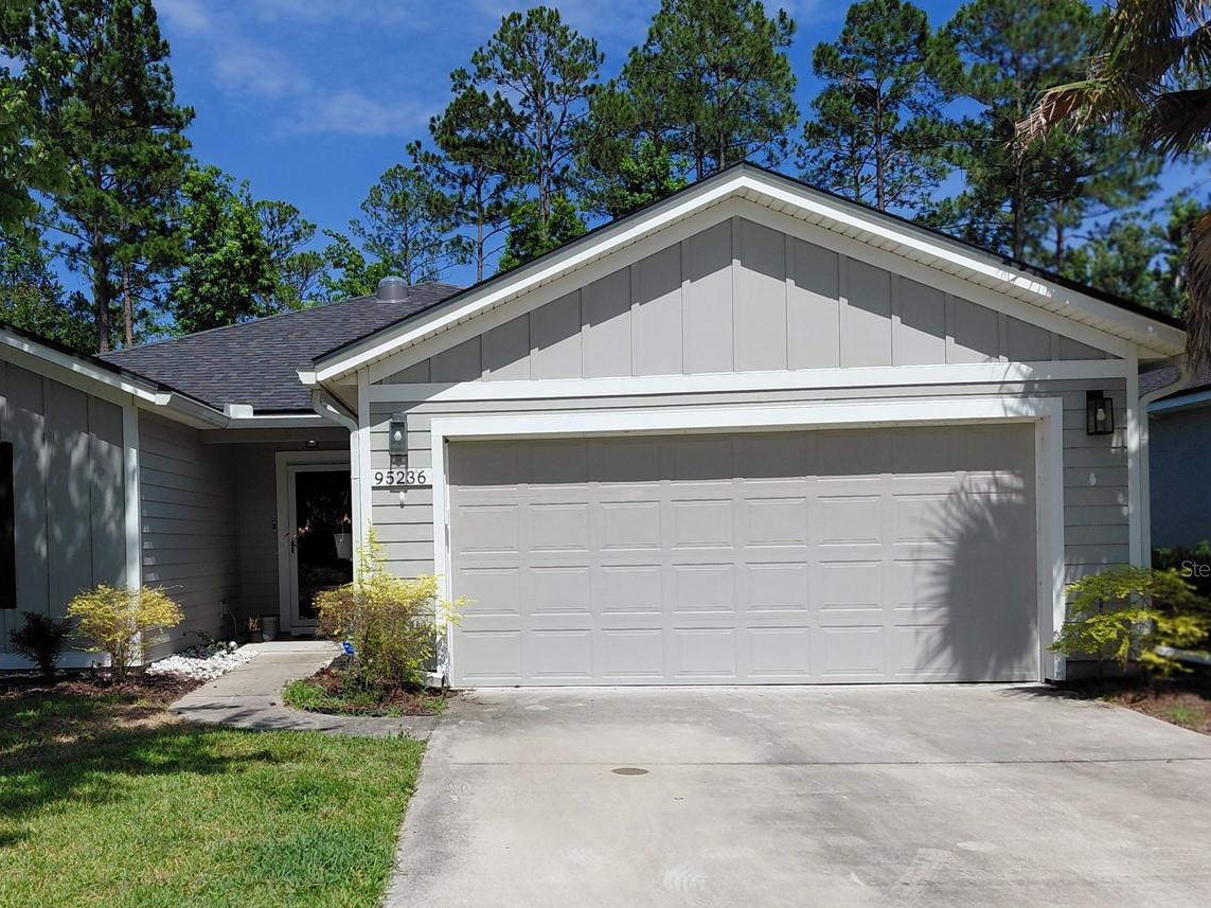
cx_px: 433
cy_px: 568
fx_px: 1224
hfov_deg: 51.9
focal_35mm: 35
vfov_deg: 40.4
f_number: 1.8
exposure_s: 1/4472
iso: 50
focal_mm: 4.69
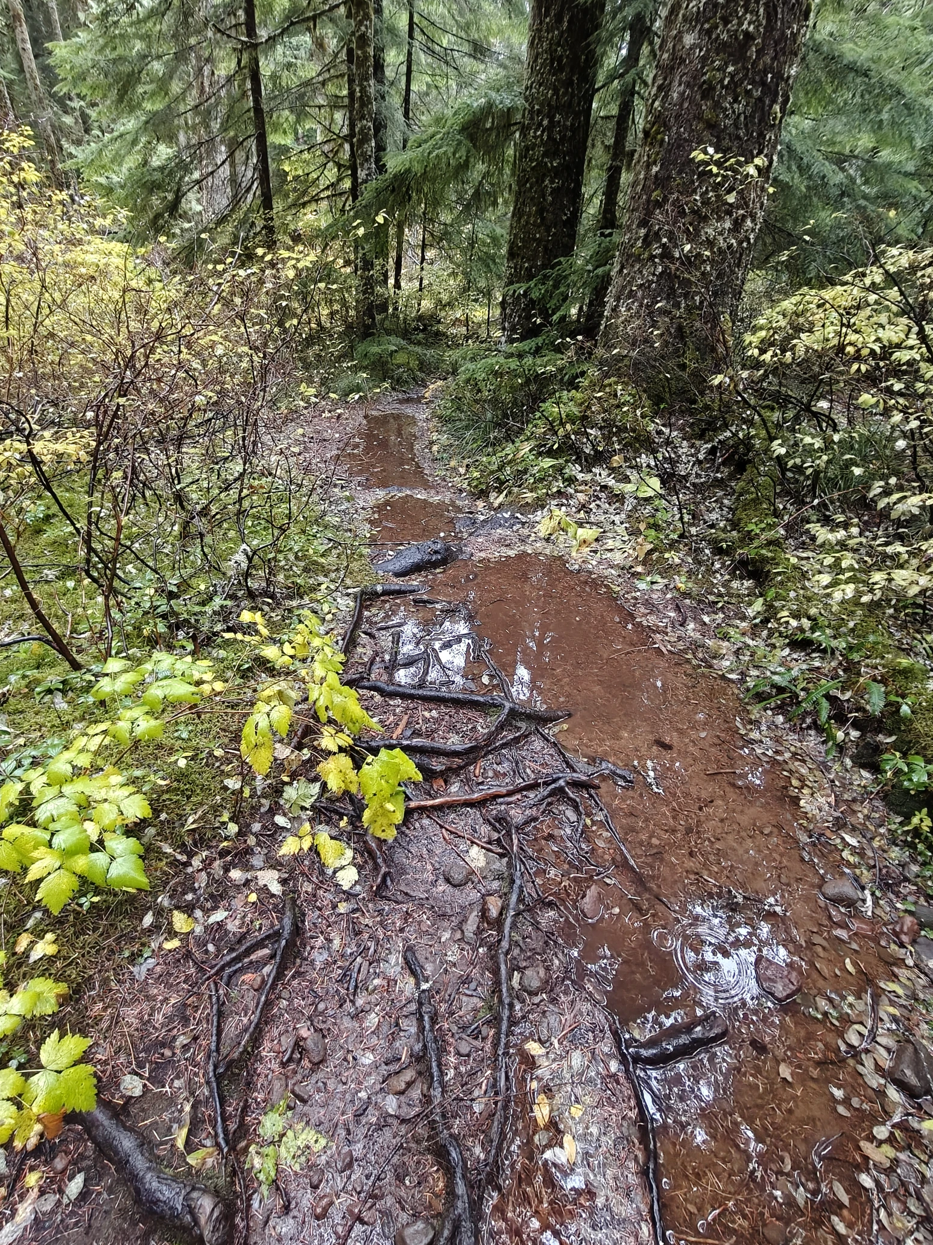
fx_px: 575
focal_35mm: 16
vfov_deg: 94.4
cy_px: 596
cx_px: 473
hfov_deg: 78.1
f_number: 2
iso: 5000
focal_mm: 2.3
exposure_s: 1/141
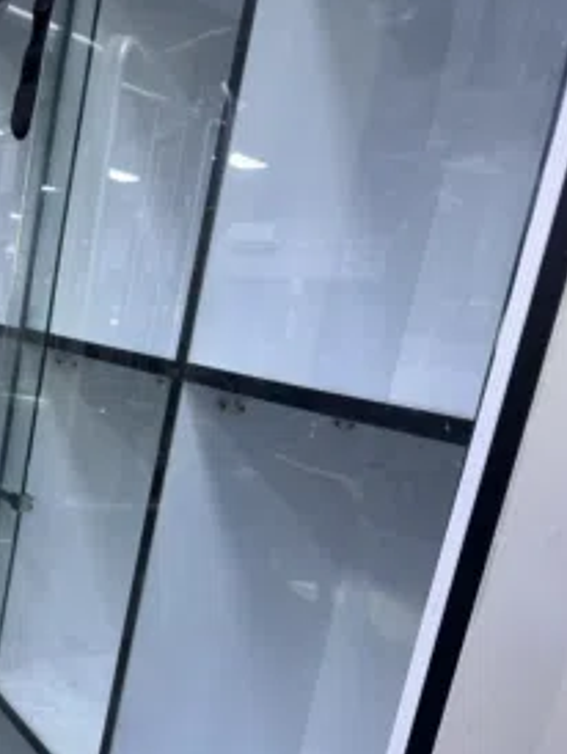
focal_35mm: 35
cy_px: 515
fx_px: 763
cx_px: 171
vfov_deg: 51.4
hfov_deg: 40.0
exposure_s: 1/100
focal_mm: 6.86
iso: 200
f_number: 1.78
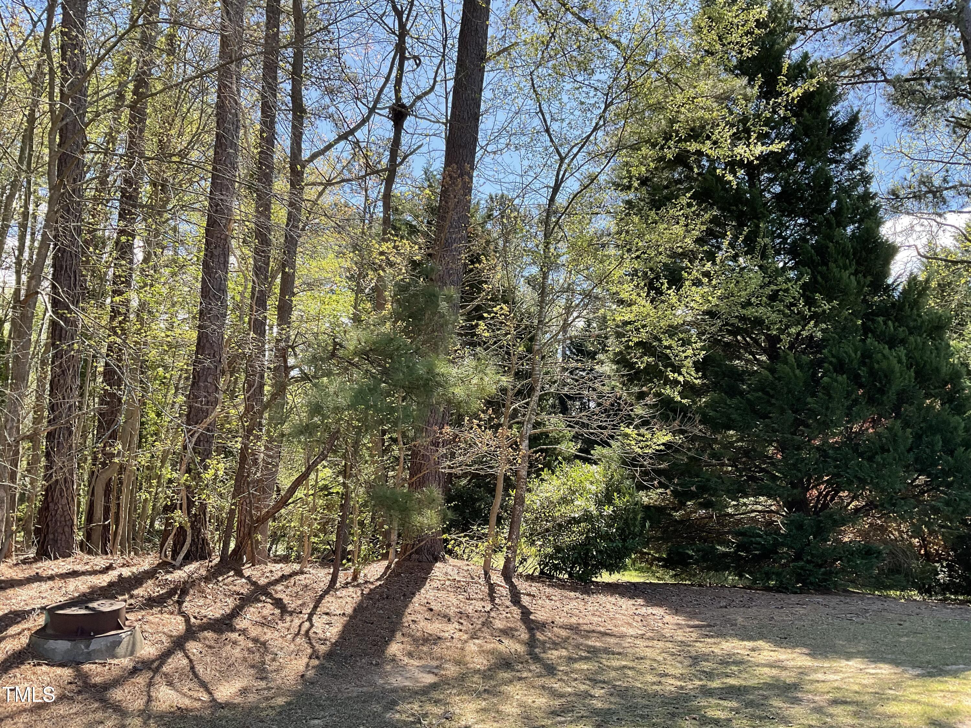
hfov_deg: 61.7
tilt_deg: +7.3
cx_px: 486
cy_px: 364
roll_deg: +0.2
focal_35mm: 29
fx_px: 813
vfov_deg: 48.2
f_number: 1.8
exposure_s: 1/375
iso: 16
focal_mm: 3
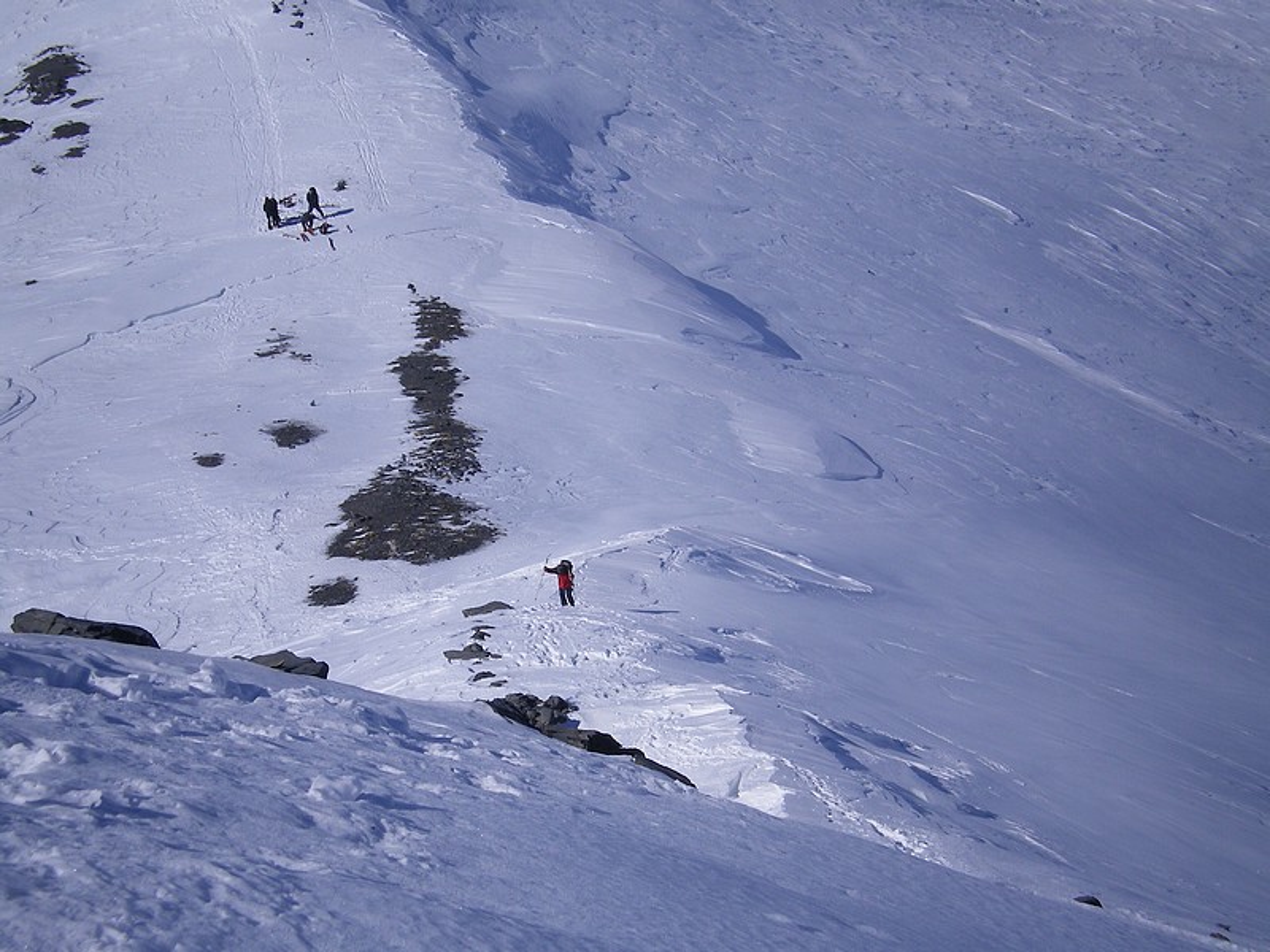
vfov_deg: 17.0
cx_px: 635
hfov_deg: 22.5
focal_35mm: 87
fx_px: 3192
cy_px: 476
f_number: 7.2
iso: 64
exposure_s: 1/500
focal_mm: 14.3
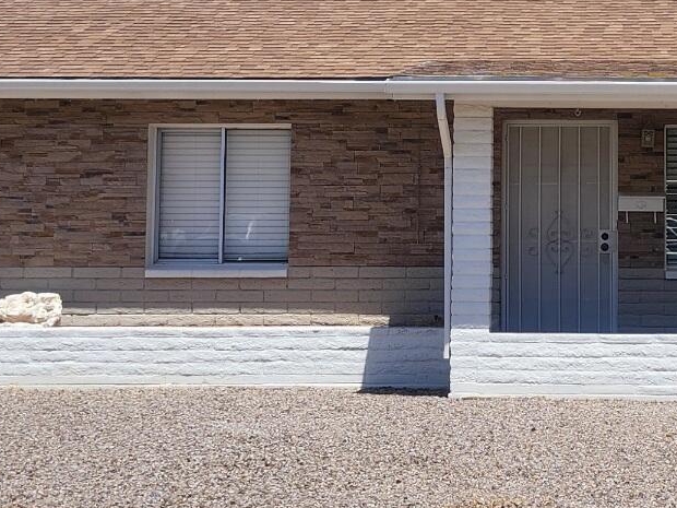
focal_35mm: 89
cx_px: 613
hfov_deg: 21.5
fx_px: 1741
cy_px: 84
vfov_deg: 16.4
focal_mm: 5.54
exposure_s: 1/2500
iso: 25
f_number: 1.8
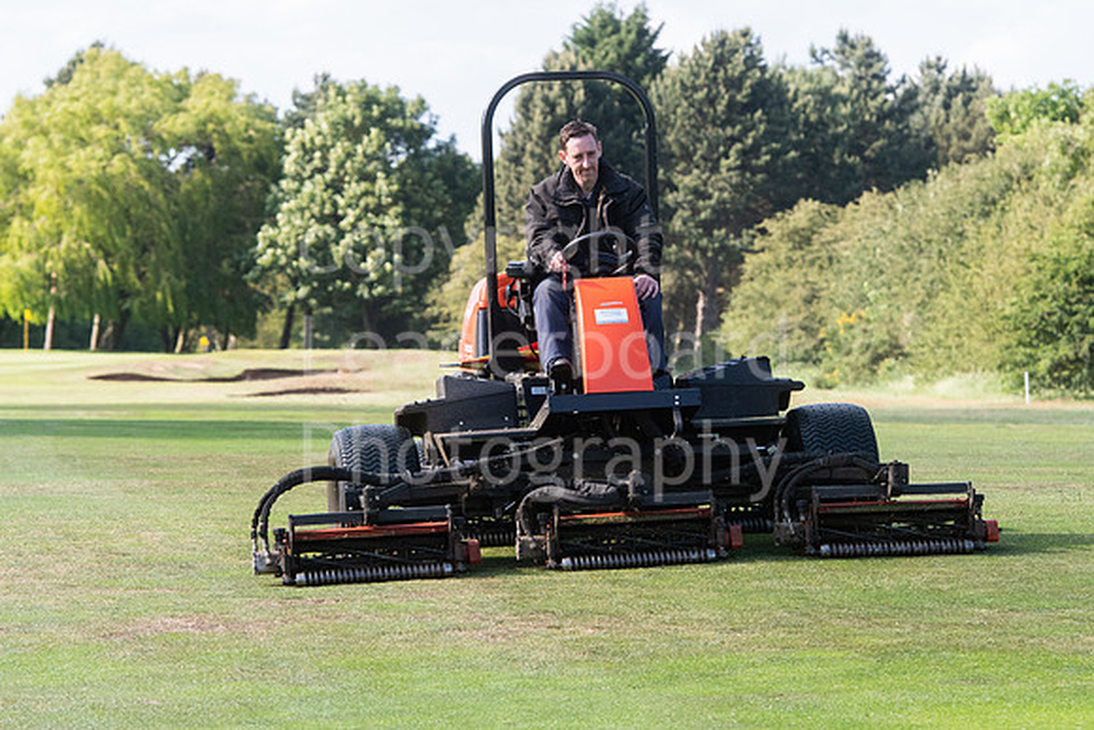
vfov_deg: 6.8
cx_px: 547
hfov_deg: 10.2
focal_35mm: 202
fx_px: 6155
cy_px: 365
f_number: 6.3
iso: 1000
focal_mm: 135
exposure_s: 1/1250
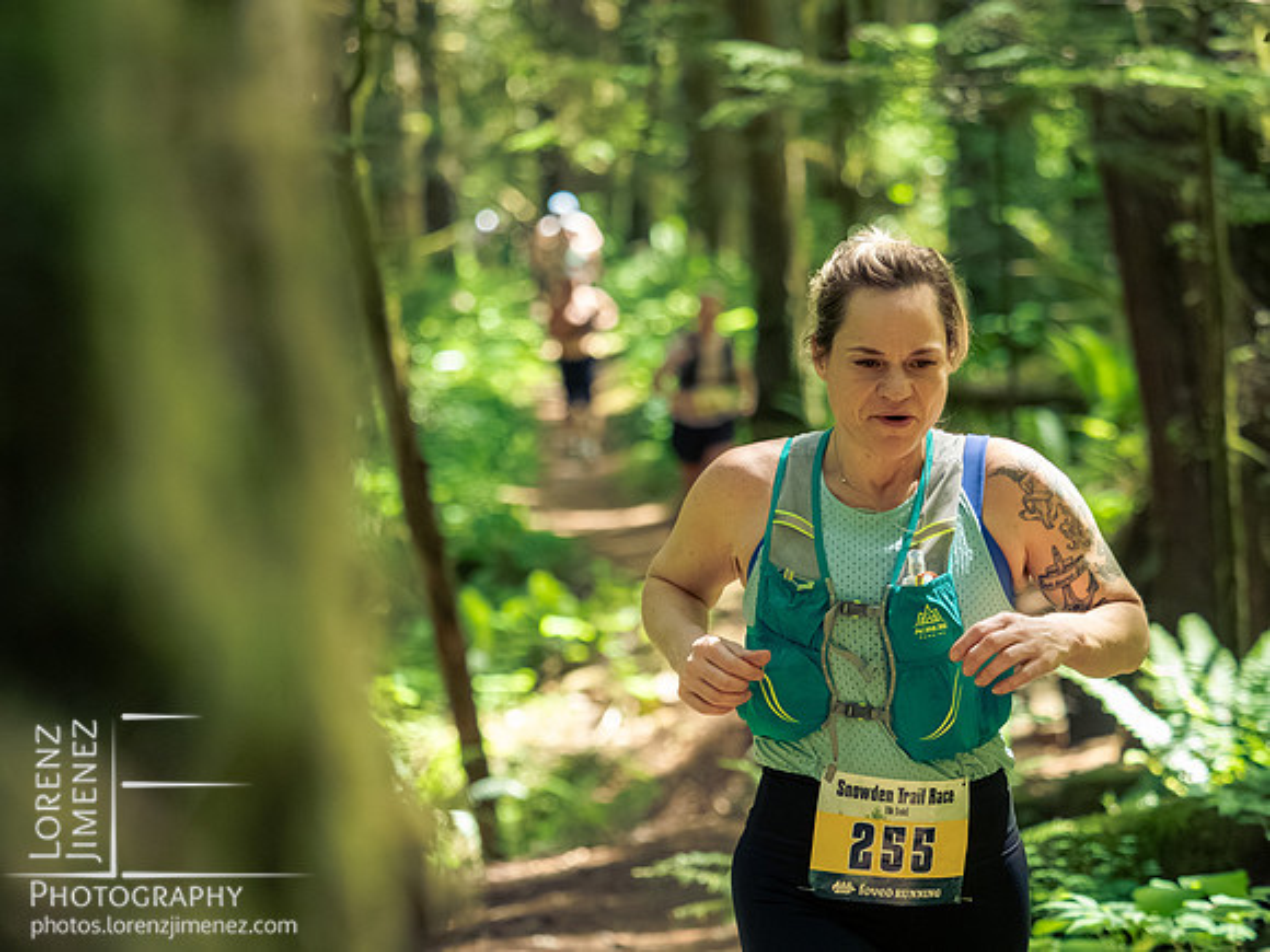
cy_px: 476
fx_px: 6237
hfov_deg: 11.6
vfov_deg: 8.7
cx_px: 635
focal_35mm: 170
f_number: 2.8
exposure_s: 1/800
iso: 4000
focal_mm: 85
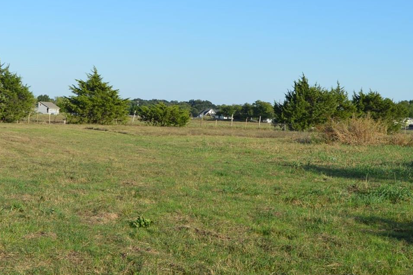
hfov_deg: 34.5
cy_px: 137
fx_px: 665
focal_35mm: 58
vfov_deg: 23.3
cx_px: 187
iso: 100
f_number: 8
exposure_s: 1/250
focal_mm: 18
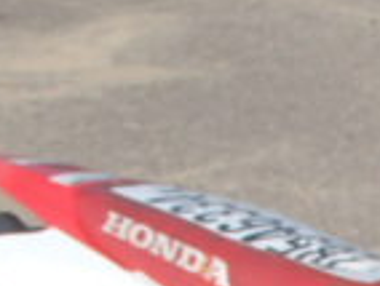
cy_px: 615
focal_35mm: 126
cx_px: 615
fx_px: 1386
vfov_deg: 10.6
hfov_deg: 14.3
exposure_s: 1/800
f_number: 3.9
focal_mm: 5
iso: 100
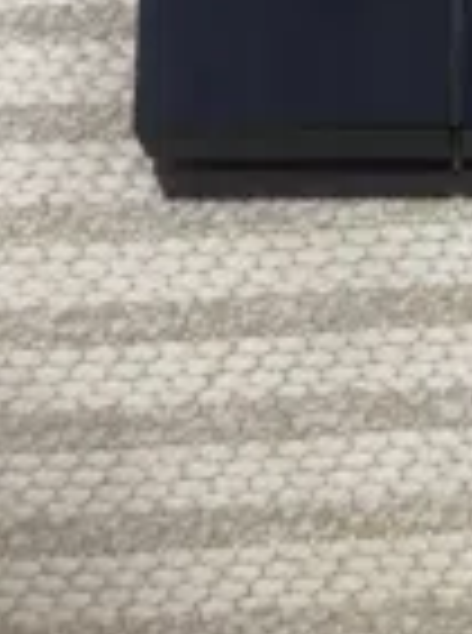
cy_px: -220
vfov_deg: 23.0
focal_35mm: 74
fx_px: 1352
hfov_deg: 18.9
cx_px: 544
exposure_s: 1/50
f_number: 1.8
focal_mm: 4.25
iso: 100
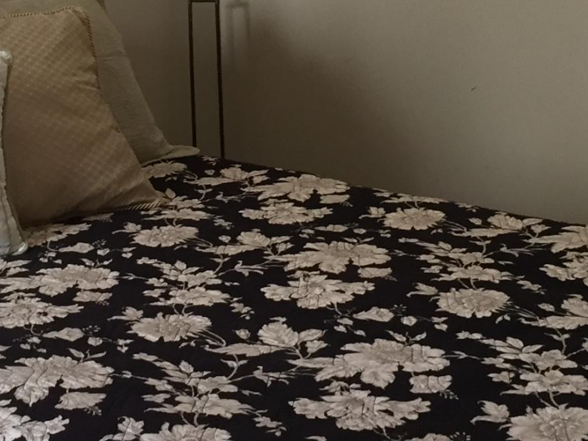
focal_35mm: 97
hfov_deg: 20.1
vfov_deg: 15.0
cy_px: -11
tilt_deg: -5.7
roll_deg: +0.8
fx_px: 1648
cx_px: 151
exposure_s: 1/30
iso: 64
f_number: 2.2
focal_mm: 4.15
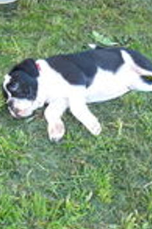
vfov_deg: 44.5
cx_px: 77
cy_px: 114
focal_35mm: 44
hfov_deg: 30.5
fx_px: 279
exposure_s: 1/50
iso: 100
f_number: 2.8
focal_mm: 5.1
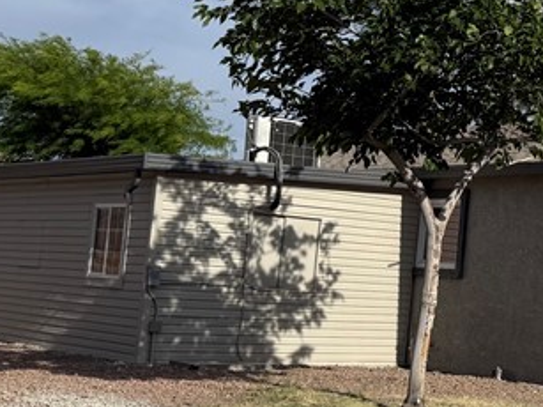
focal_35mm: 80
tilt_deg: +6.3
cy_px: 177
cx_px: 743
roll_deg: -3.7
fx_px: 1254
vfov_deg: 18.4
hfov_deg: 21.6
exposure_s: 1/8130
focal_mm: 6.76
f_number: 1.78
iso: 80
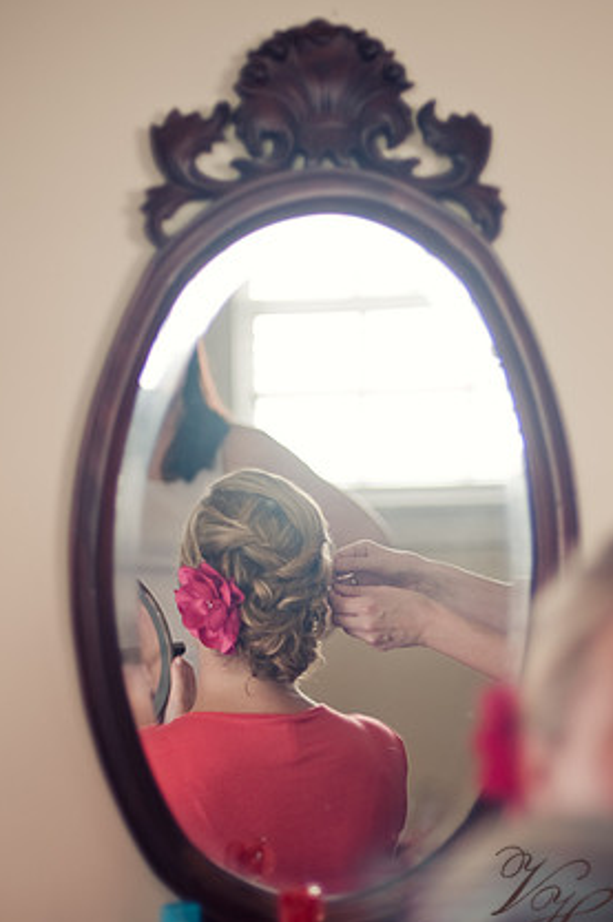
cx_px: 306
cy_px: 495
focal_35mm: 54
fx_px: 1383
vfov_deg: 36.9
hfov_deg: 25.0
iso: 200
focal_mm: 50
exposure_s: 1/200
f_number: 1.4
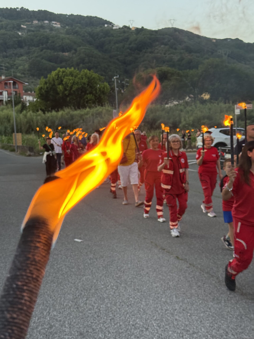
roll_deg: +1.5
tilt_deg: -3.9
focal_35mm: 48
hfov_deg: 30.3
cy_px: 170
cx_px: 127
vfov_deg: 39.7
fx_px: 470
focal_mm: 6.76
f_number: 1.78
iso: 200
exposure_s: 1/100
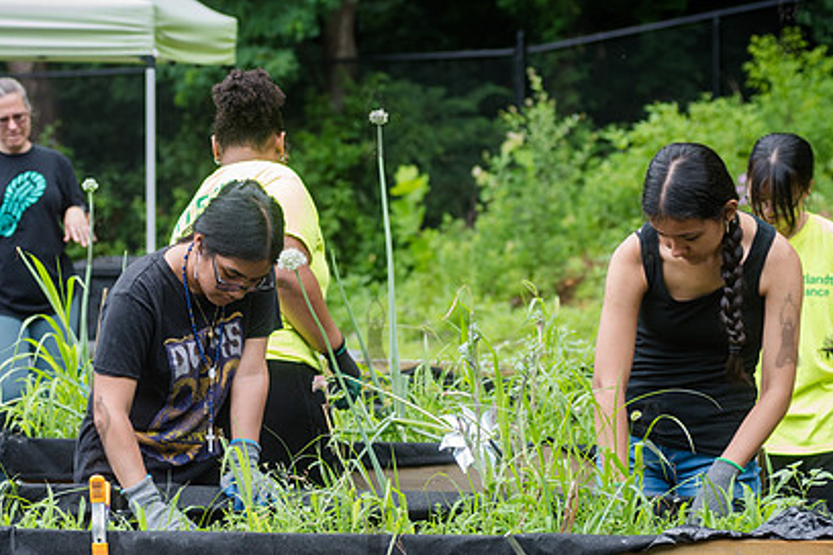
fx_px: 3054
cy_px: 285
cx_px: 344
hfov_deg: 15.5
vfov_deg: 10.4
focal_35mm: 132
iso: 400
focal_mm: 80
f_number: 4
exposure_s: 1/400
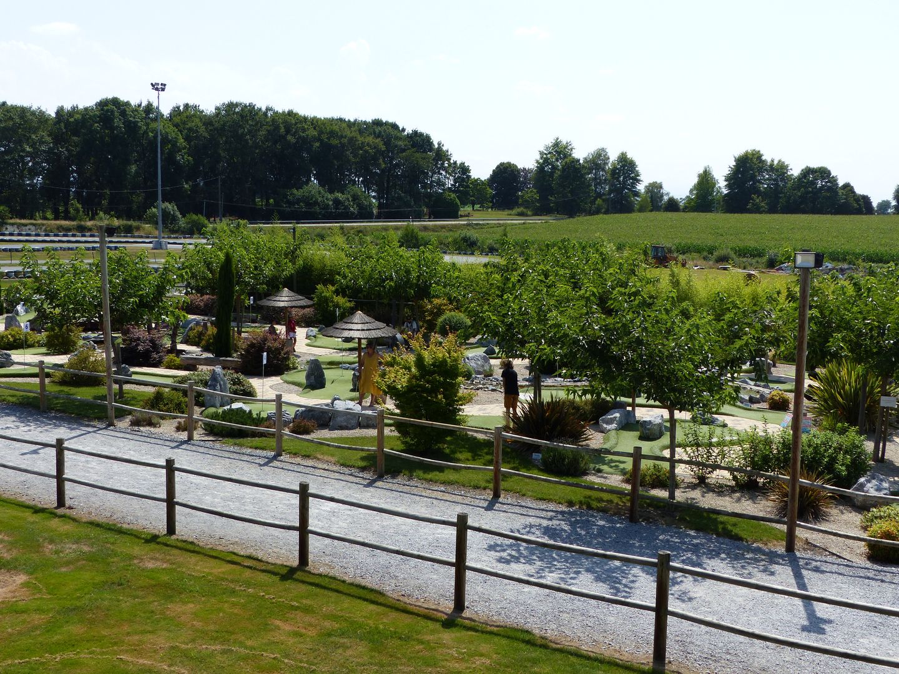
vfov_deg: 37.7
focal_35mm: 38
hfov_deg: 49.0
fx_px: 987
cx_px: 450
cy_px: 337
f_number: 4
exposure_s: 1/1000
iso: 100
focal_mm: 6.8
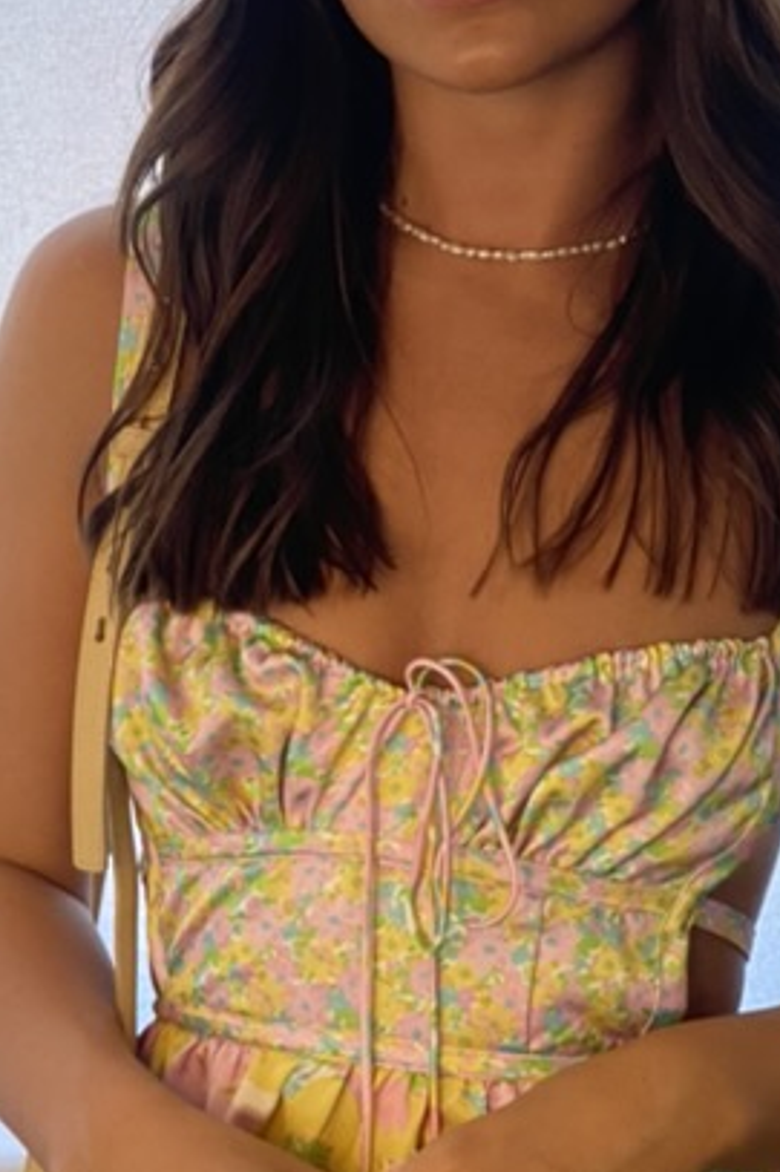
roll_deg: -0.2
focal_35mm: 136
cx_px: 504
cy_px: 731
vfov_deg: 15.1
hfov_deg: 10.1
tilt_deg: -10.9
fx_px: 4423
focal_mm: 6
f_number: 2
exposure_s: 1/174
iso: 20
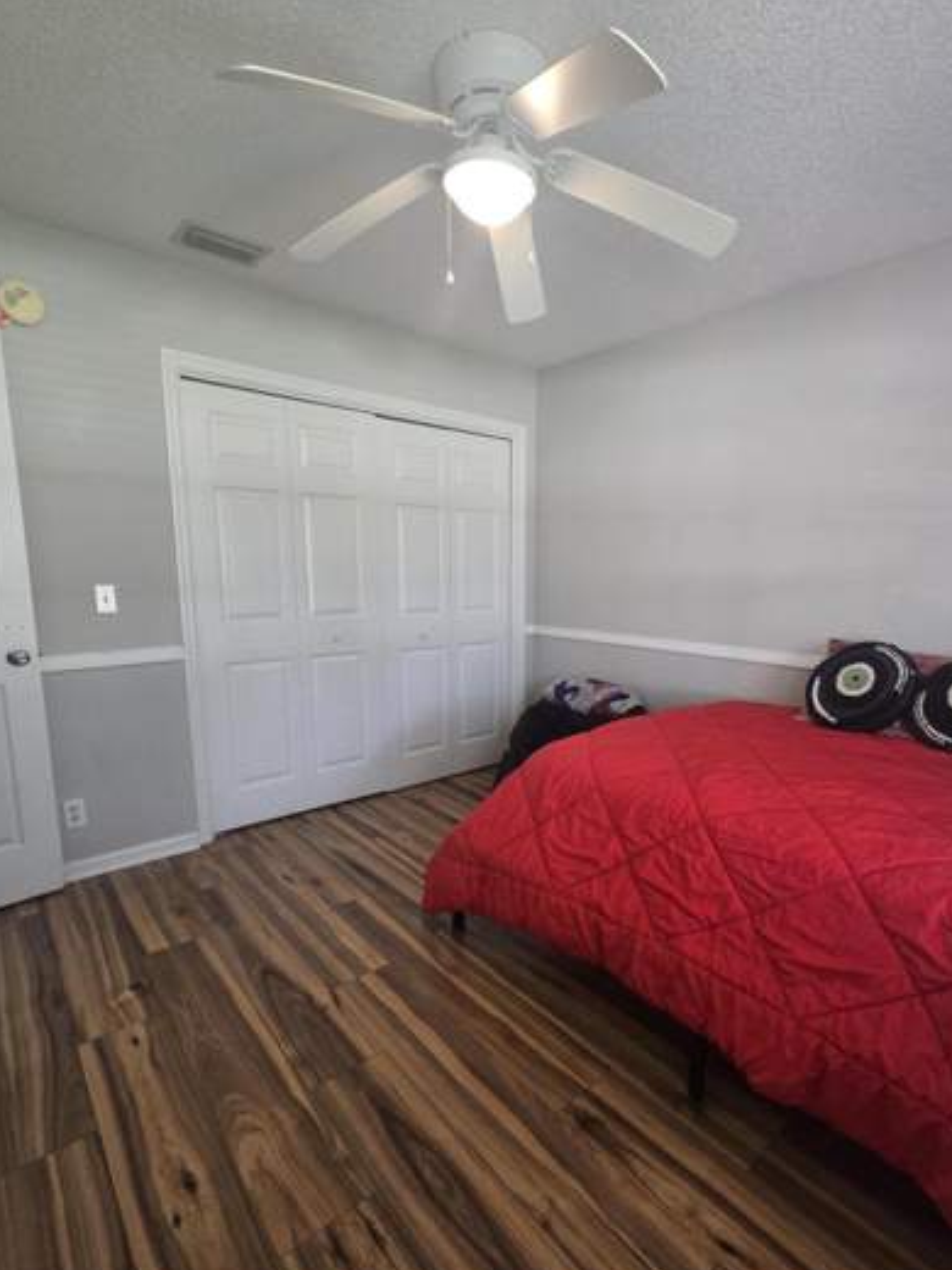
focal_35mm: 16
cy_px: 681
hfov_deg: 77.8
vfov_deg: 94.3
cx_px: 532
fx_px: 587
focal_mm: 2.2
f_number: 2.2
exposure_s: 1/60
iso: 320
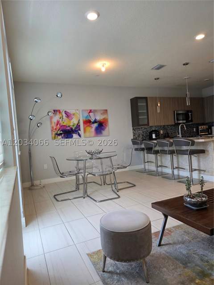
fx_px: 190
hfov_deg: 58.9
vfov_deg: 73.9
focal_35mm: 23
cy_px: 142
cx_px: 107
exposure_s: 1/120
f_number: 1.7
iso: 160
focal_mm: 6.3
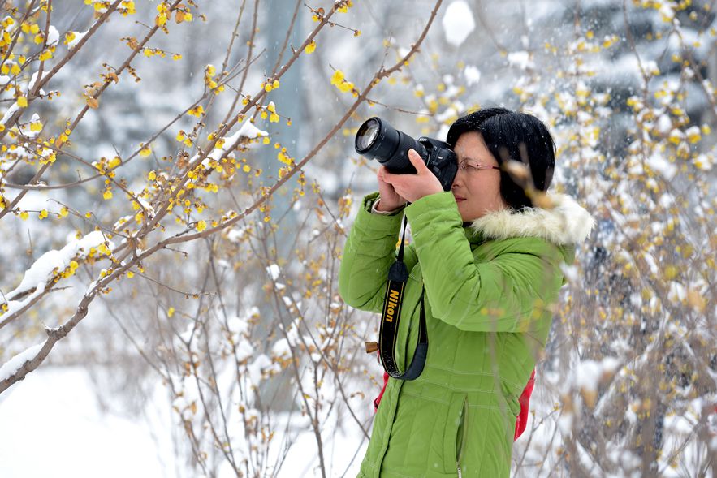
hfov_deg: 17.1
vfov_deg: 11.4
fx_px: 2390
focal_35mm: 120
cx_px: 358
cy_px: 239
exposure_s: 1/160
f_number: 3.5
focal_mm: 120
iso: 125
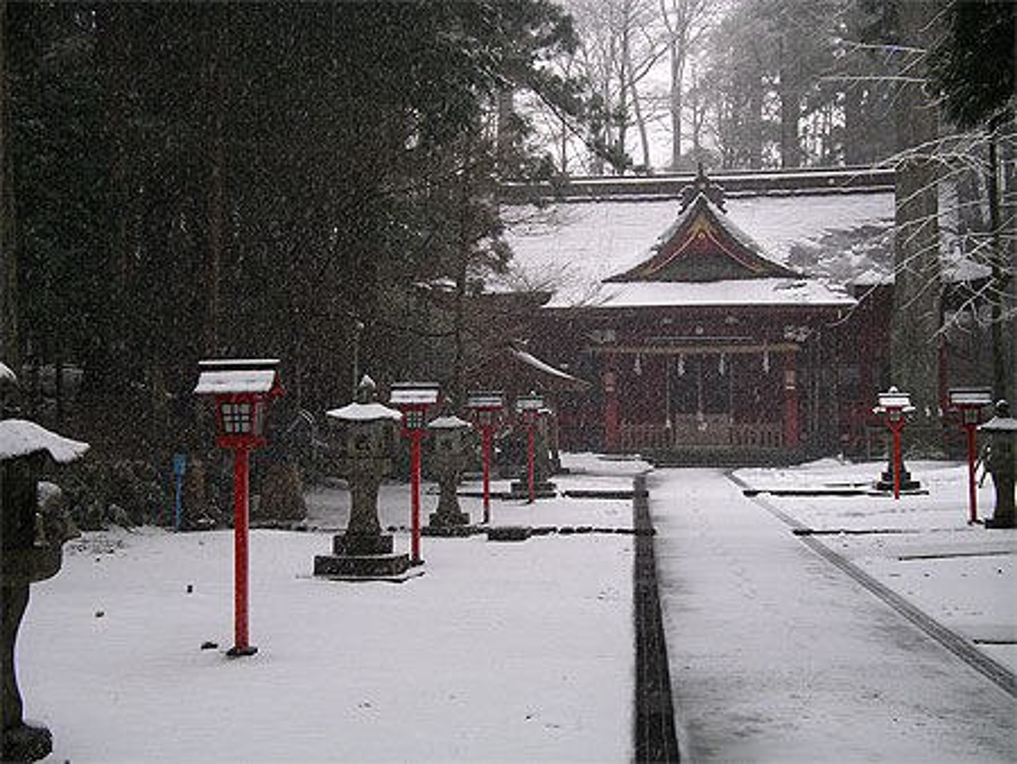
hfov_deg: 27.0
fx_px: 2116
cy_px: 382
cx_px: 508
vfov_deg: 20.5
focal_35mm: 72
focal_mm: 14.9
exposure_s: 1/104
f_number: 3.5
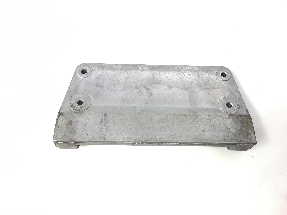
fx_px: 257
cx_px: 144
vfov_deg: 45.4
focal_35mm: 31
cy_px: 108
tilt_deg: -79.2
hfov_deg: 58.4
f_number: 2.4
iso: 64
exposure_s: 1/33
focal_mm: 3.3
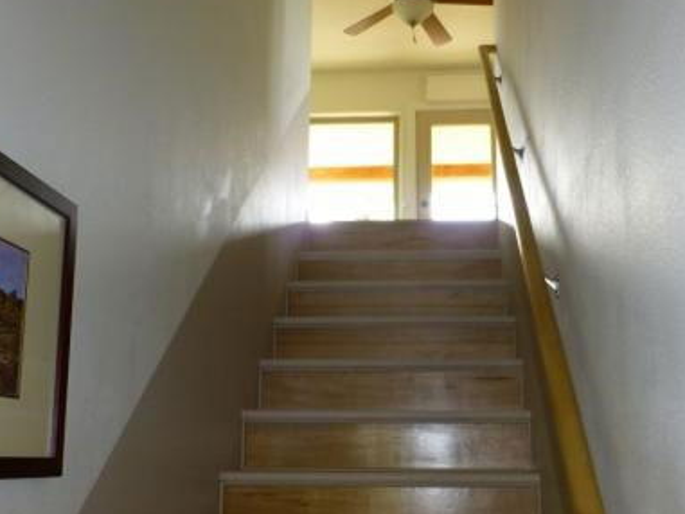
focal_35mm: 42
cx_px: 387
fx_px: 831
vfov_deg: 34.2
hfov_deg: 44.7
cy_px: 322
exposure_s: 1/60
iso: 250
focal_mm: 4.3
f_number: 3.3
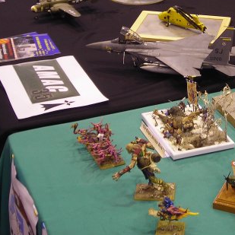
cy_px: 9
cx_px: 197
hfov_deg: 19.7
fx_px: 668
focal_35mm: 87
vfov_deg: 19.5
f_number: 3.2
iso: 50
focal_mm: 6.3
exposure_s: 1/4.8
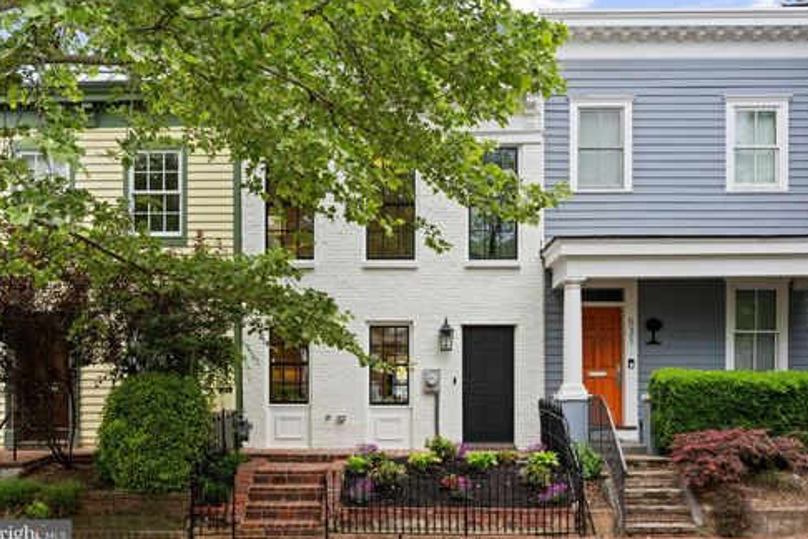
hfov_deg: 51.0
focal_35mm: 38
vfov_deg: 35.3
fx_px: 847
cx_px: 397
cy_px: 272
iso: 200
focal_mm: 36.7
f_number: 7.1
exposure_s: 1/125
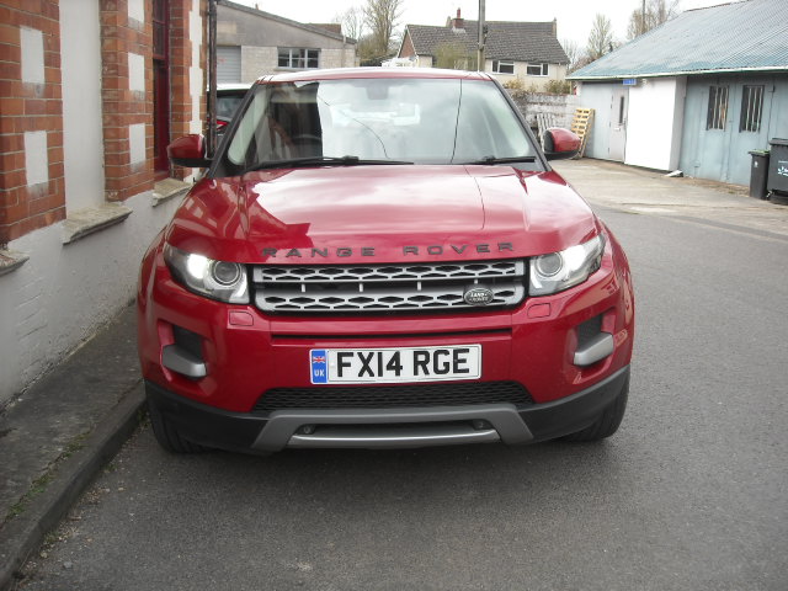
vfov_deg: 40.7
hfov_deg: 52.6
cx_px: 394
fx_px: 797
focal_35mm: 35
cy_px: 296
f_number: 2.8
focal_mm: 5.7
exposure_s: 1/309
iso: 64
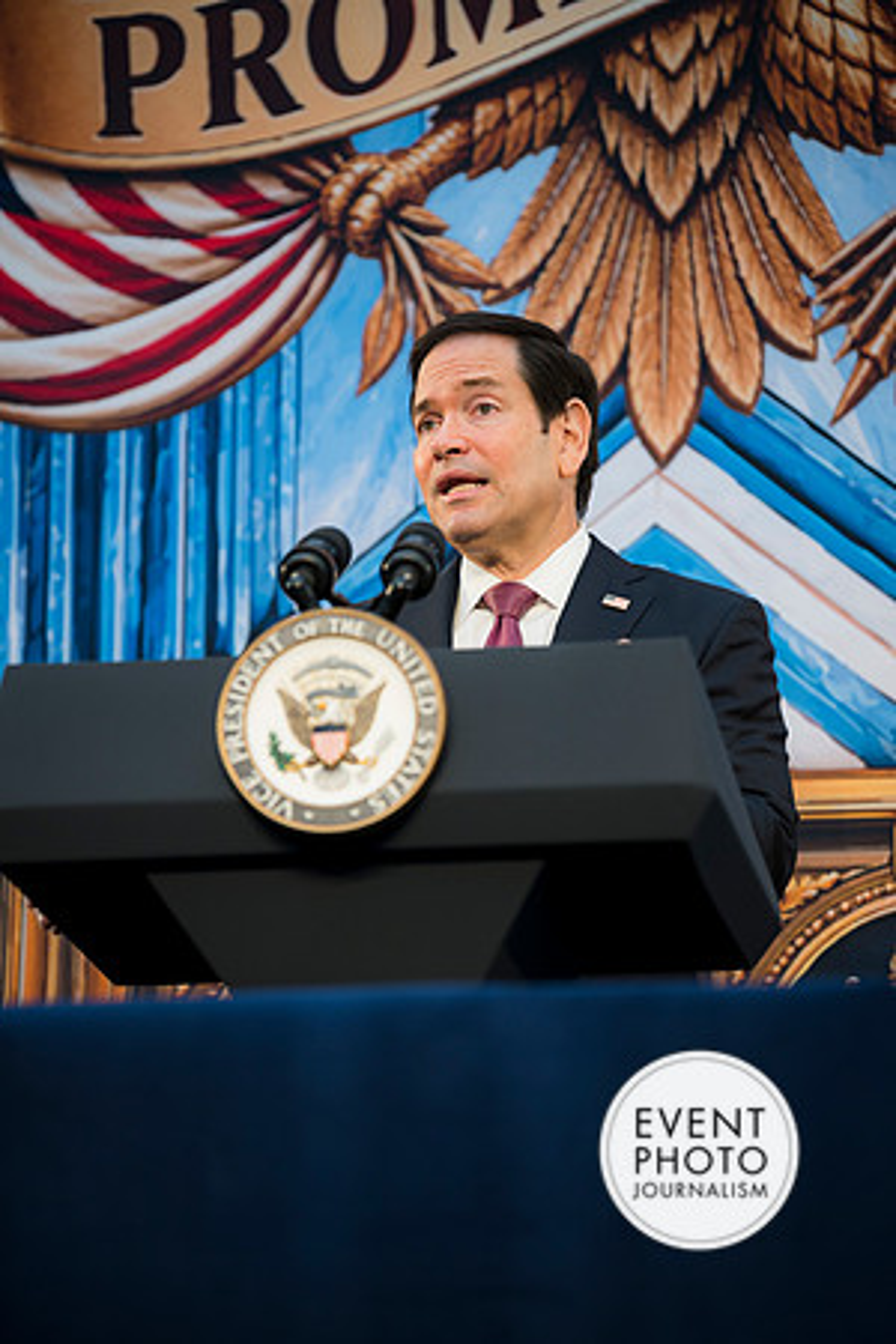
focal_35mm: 150
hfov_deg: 9.1
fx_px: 5600
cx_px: 448
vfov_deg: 13.7
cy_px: 672
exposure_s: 1/200
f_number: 2.8
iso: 250
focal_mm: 150
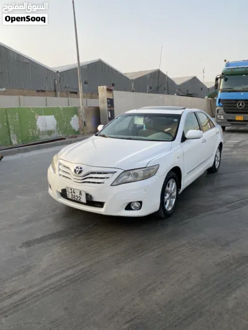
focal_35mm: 26
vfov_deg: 67.3
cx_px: 124
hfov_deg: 53.1
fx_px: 248
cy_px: 165
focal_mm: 4.25
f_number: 1.8
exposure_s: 1/1072
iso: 32
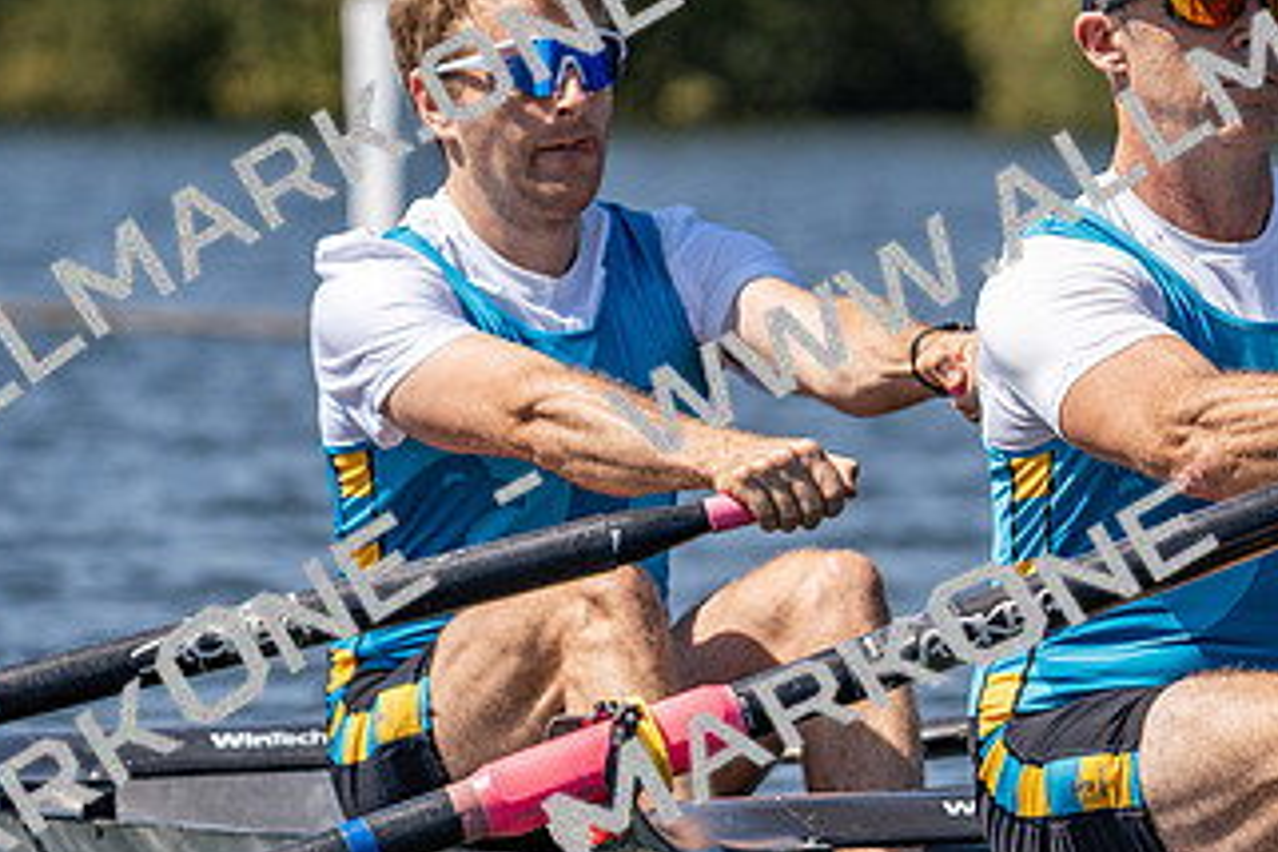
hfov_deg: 4.3
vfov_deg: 2.8
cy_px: 468
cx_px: 1099
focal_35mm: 484
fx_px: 17181
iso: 250
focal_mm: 268
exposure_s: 1/2000
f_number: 5.6
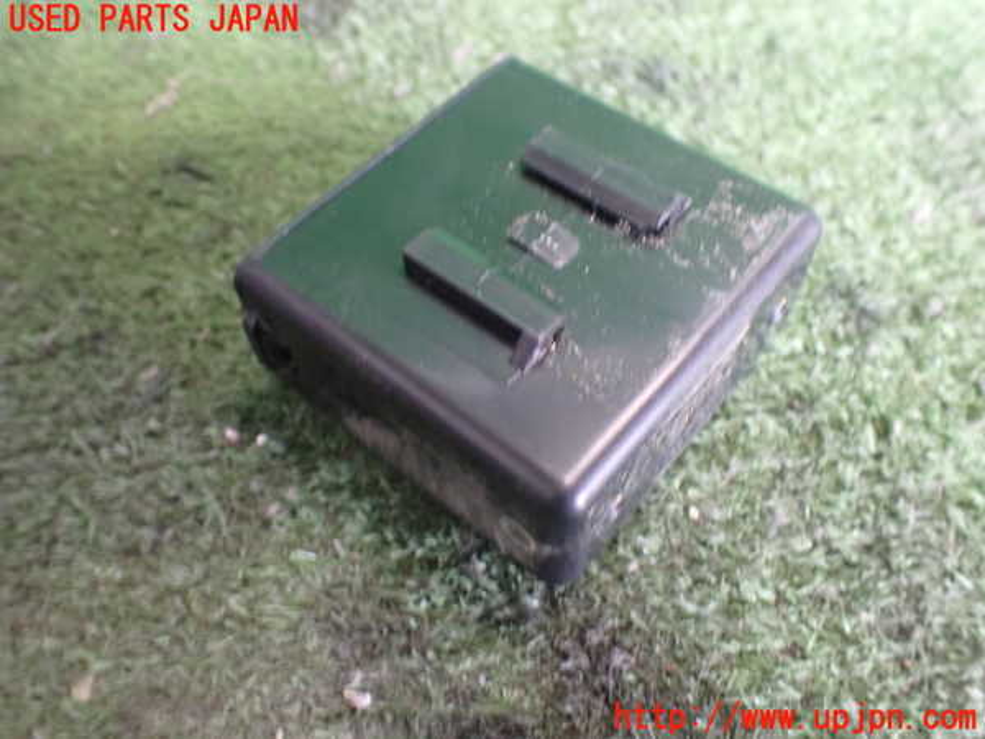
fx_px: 854
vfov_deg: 46.8
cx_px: 492
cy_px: 370
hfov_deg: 60.0
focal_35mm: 30
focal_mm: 5.4
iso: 800
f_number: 2.3
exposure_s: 1/50
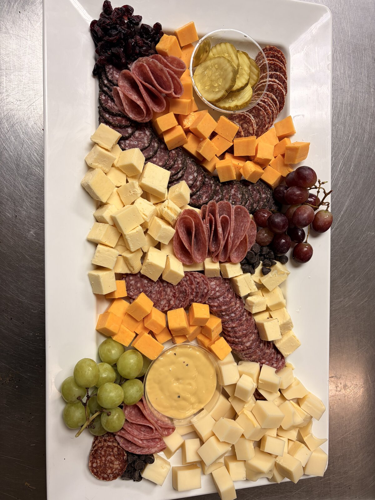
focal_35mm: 26
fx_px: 376
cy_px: 250
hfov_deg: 53.1
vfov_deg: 67.3
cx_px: 188
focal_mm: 5.96
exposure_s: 1/120
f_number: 1.6
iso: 64
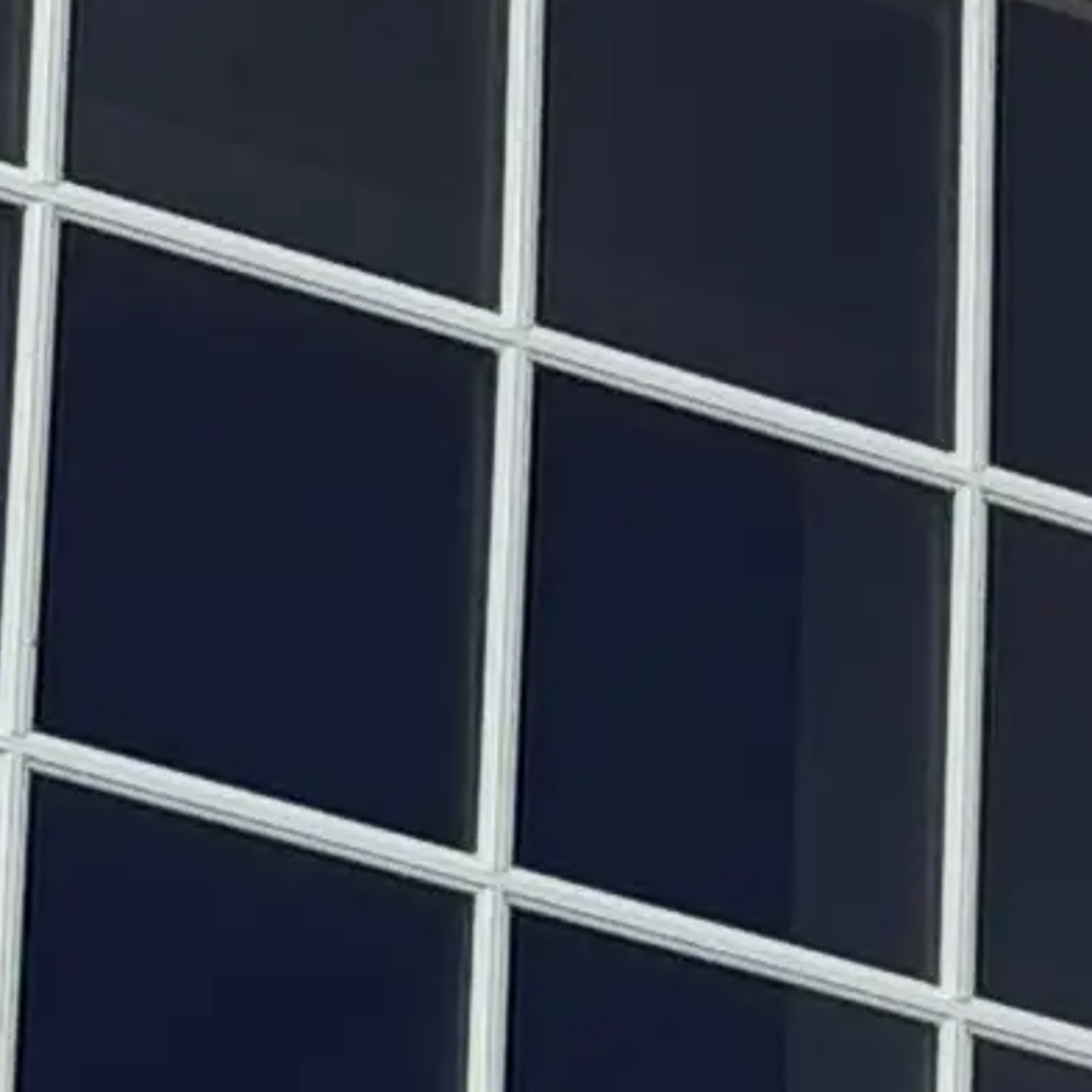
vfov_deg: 4.0
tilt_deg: +25.8
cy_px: -495
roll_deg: -1.8
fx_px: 15525
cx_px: 856
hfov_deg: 4.0
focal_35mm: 435
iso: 64
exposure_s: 1/3425
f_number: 1.78
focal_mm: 6.76
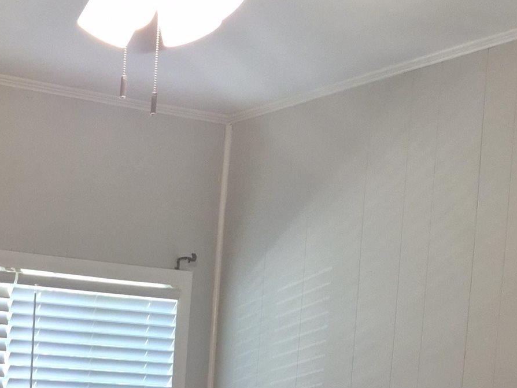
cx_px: -240
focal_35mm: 79
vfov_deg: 17.1
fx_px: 1180
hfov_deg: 21.2
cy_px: 563
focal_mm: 5.4
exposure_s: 1/120
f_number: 1.8
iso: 200
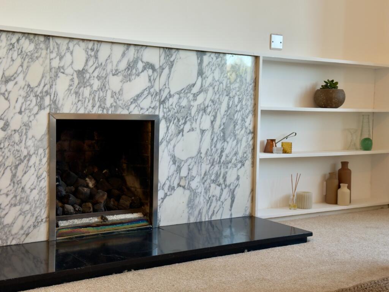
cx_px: 194
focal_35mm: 48
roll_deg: -1.9
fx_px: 539
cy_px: 146
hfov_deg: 39.7
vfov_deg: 30.3
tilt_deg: -3.4
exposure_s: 1/100
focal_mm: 6.76
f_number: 1.78
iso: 125
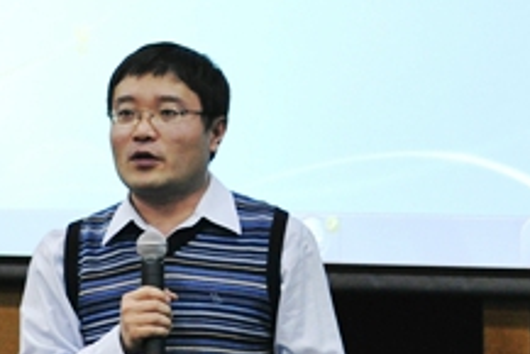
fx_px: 2520
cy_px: 330
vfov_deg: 8.0
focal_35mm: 171
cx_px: 261
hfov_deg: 12.0
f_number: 3.5
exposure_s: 1/60
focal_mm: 55
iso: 400
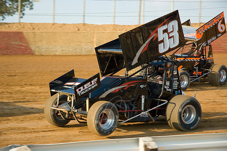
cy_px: 76
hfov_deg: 19.5
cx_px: 114
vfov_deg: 13.0
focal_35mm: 105
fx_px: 662
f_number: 5
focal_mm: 70
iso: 200
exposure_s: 1/500
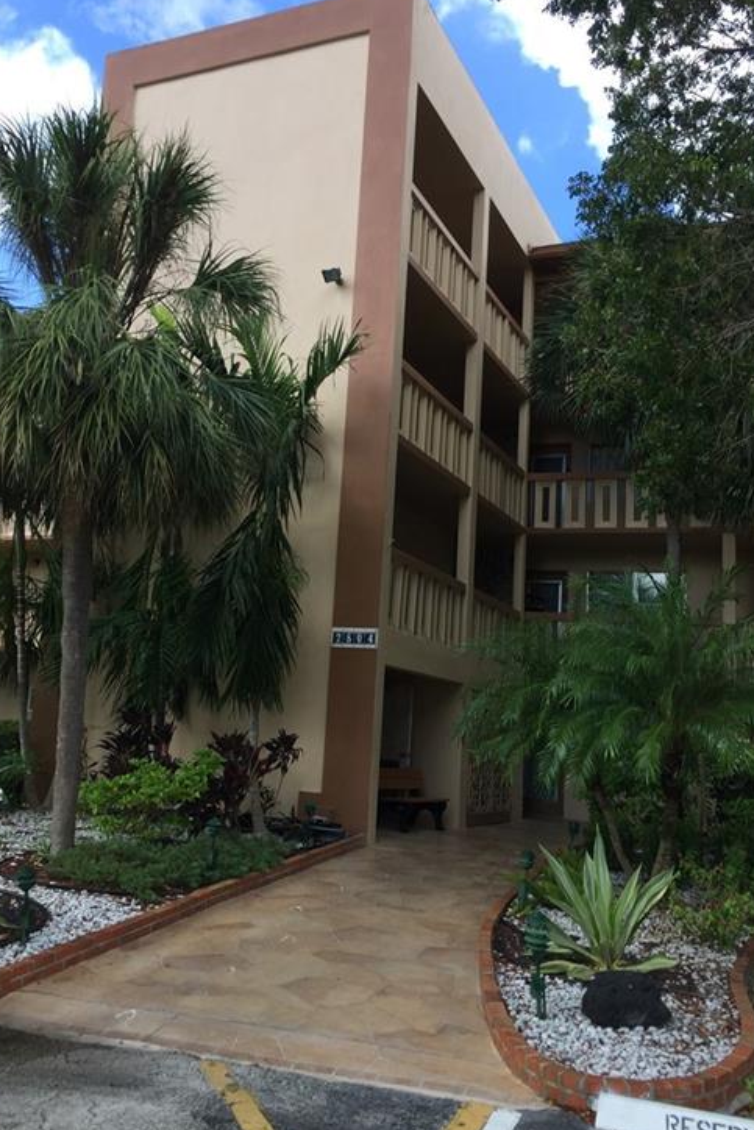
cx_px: 375
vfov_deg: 58.7
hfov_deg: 41.1
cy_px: 549
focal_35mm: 32
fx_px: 1005
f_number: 2.2
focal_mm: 4.15
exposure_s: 1/581
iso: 32
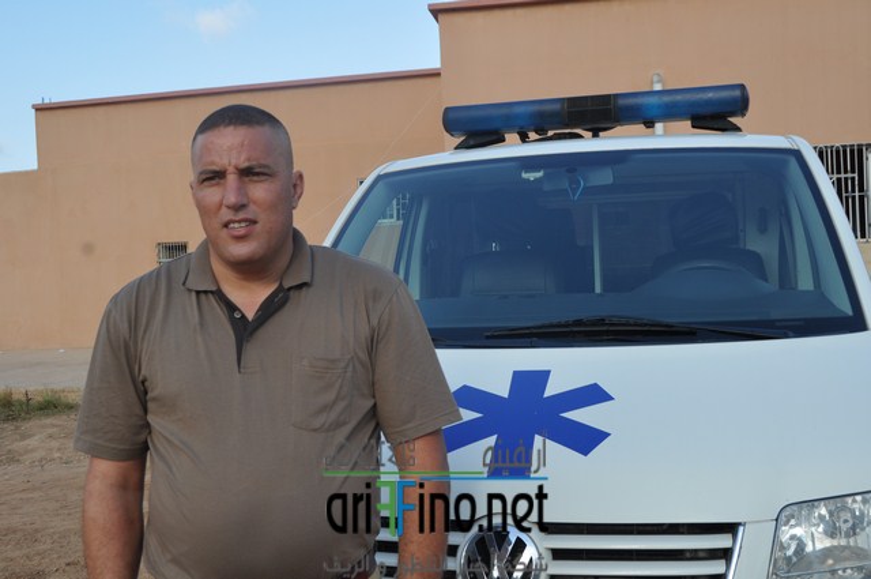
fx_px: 1015
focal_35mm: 42
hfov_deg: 46.5
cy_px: 290
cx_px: 436
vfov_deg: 31.8
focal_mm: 28
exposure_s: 1/250
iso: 200
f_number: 8
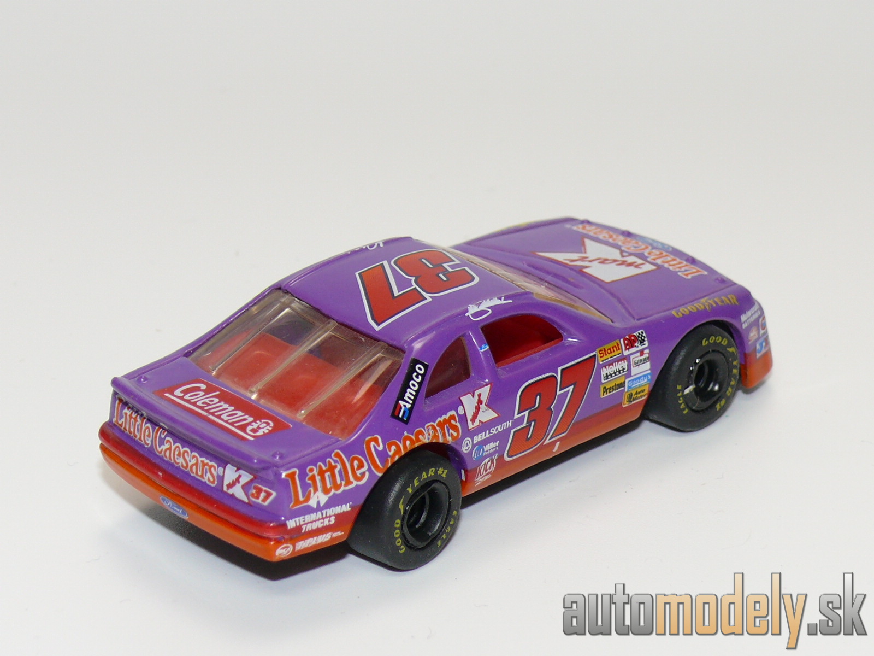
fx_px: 2727
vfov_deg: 13.7
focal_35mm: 108
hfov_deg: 18.2
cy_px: 328
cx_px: 437
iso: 100
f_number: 4
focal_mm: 13.8
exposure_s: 1/30
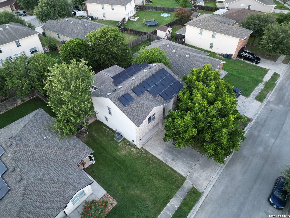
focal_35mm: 24
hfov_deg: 71.6
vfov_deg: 56.8
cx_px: 145
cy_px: 109
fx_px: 201
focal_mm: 6.72
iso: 130
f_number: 1.7
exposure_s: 1/160
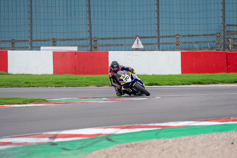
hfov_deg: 3.4
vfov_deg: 2.3
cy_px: 79
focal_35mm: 601
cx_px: 119
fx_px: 3955
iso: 400
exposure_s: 1/500
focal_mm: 600
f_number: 5
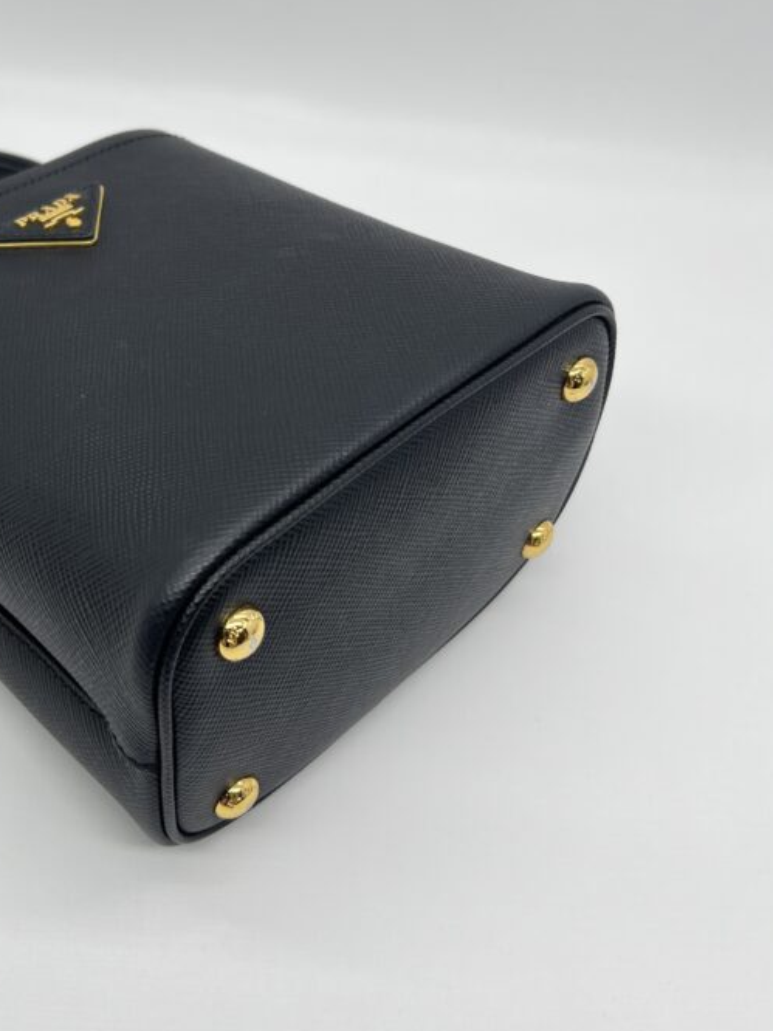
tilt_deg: -47.6
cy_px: 423
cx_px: 200
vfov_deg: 46.6
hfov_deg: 35.2
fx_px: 1192
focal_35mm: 40
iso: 40
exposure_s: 1/206
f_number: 1.5
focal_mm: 5.7
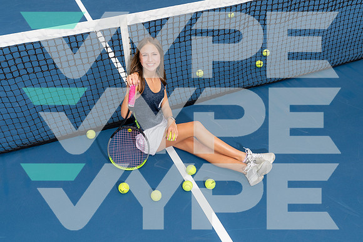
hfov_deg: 47.4
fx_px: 413
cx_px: 182
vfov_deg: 32.6
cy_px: 121
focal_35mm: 41
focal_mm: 41
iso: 100
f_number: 6.3
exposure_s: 1/250
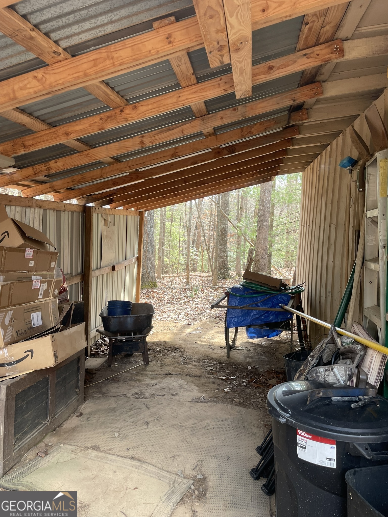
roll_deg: -0.6
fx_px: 389
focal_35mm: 26
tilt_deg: -3.7
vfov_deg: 67.3
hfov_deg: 53.1
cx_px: 194
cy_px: 258
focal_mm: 4.2
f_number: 1.6
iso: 40
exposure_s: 1/121
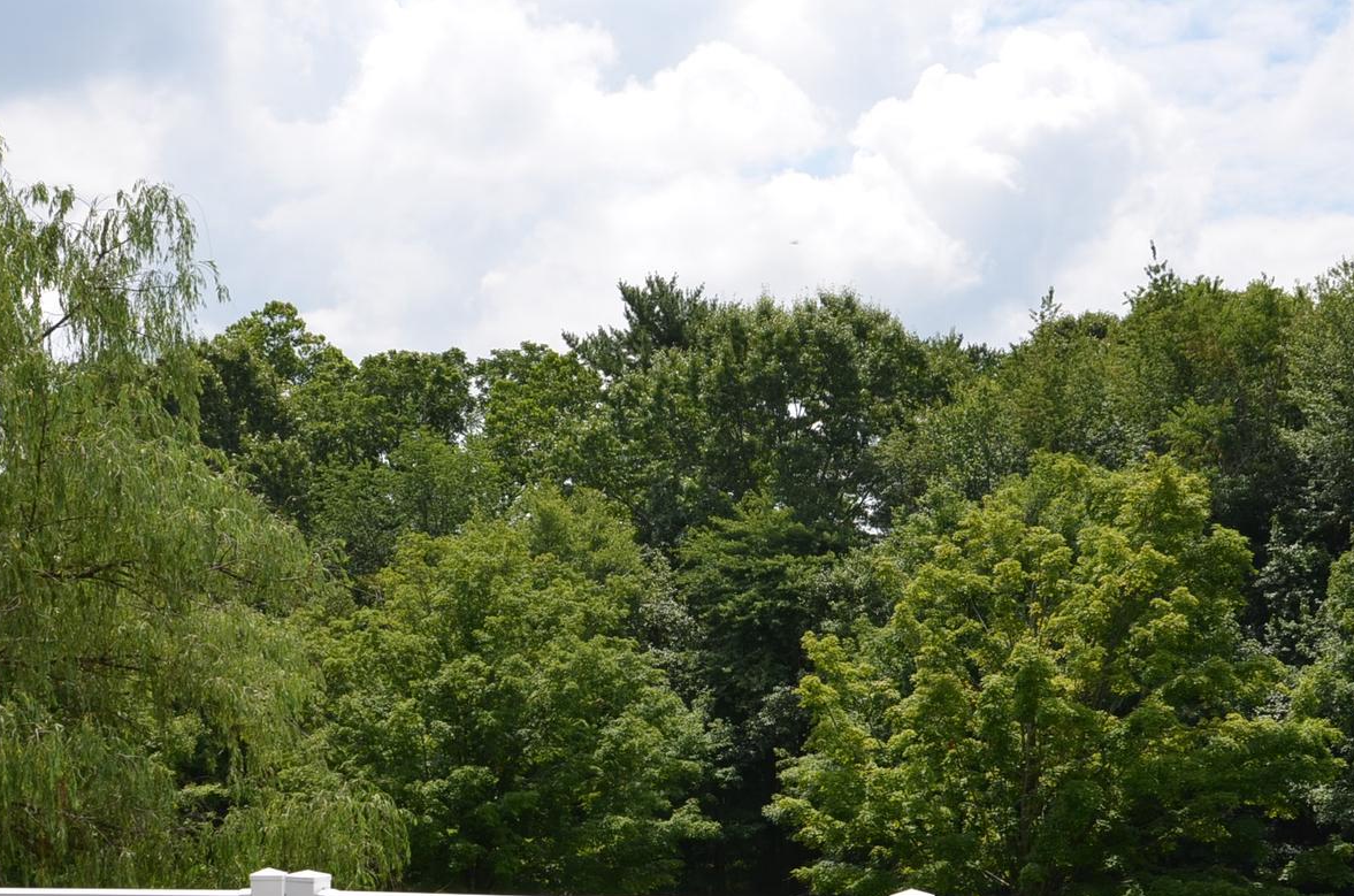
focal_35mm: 47
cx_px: 670
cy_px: 723
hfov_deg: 42.0
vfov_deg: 27.9
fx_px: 1764
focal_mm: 18
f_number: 9
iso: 100
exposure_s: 1/250
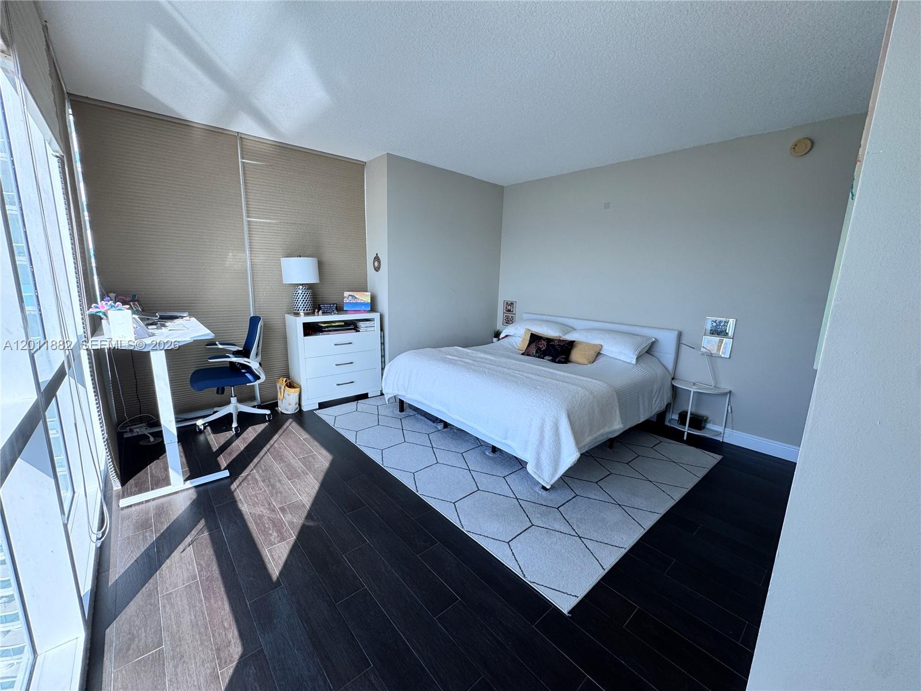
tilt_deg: -11.7
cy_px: 346
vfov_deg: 85.7
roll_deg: -1.5
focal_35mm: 14
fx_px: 372
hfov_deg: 102.1
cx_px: 460
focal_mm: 2.22
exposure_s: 1/259
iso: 40
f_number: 2.2
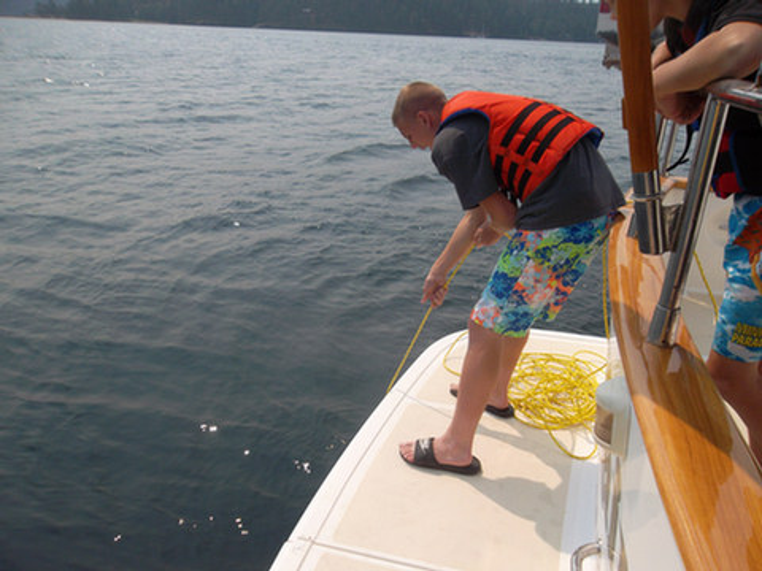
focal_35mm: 27
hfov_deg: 65.3
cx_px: 381
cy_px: 286
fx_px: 594
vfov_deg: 51.4
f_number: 8.9
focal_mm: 4.9
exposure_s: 1/220
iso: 80
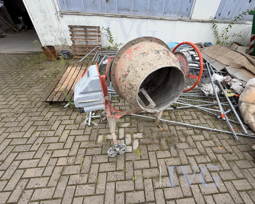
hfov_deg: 96.6
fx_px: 113
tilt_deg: -39.4
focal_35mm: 15
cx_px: 136
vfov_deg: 84.0
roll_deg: +5.6
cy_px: 103
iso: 50
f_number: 2.2
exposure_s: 1/121
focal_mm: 2.22
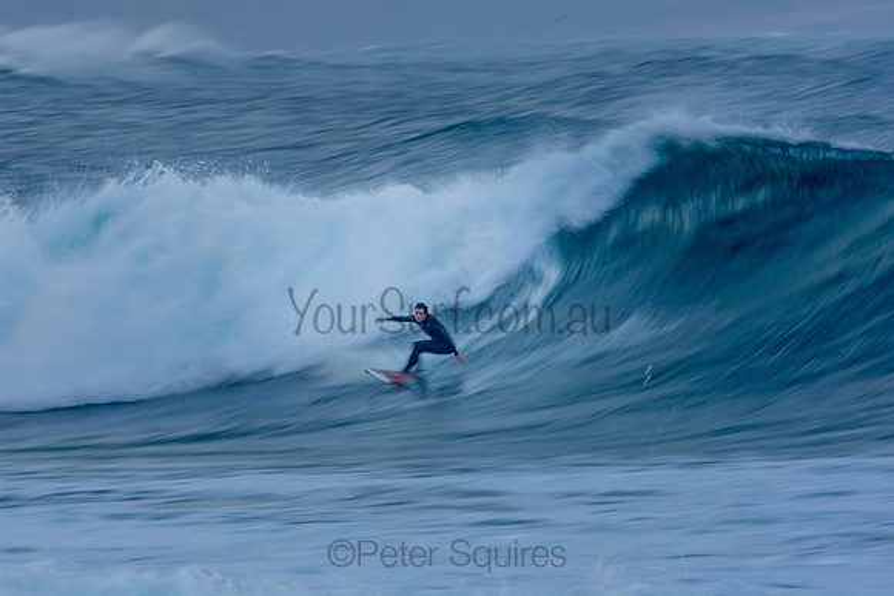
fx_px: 17883
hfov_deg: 2.9
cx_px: 447
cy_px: 298
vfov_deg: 1.9
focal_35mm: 720
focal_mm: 480
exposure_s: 1/13
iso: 100
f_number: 22
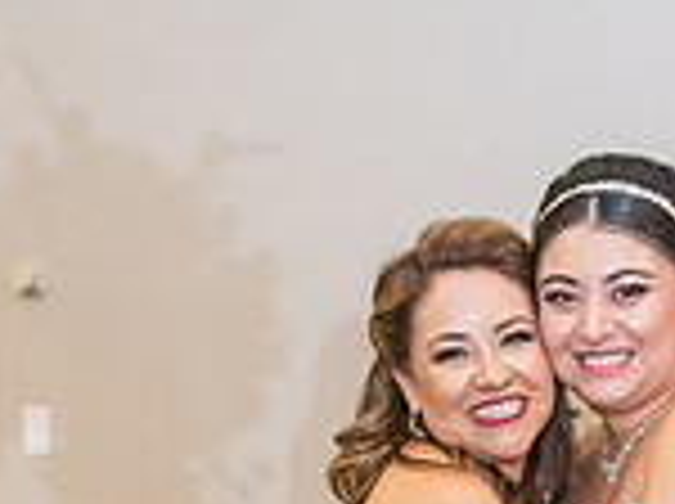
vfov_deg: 12.1
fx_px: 2258
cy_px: 795
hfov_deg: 16.7
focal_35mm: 116
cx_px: 647
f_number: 2.8
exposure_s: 1/160
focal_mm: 24
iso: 1600
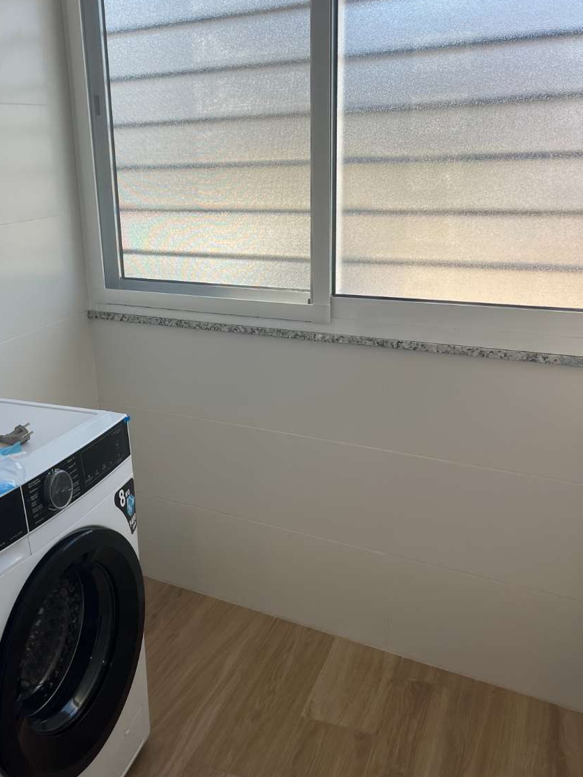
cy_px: 382
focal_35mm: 35
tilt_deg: -16.4
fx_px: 786
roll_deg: +3.1
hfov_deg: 40.2
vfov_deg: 52.6
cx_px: 194
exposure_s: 1/422
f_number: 1.6
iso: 50
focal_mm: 5.1
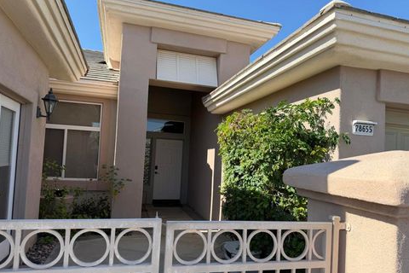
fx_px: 295
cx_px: 211
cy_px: 145
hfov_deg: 69.4
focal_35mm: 26
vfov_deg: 49.5
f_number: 1.78
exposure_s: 1/2299
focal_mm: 6.76
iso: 80
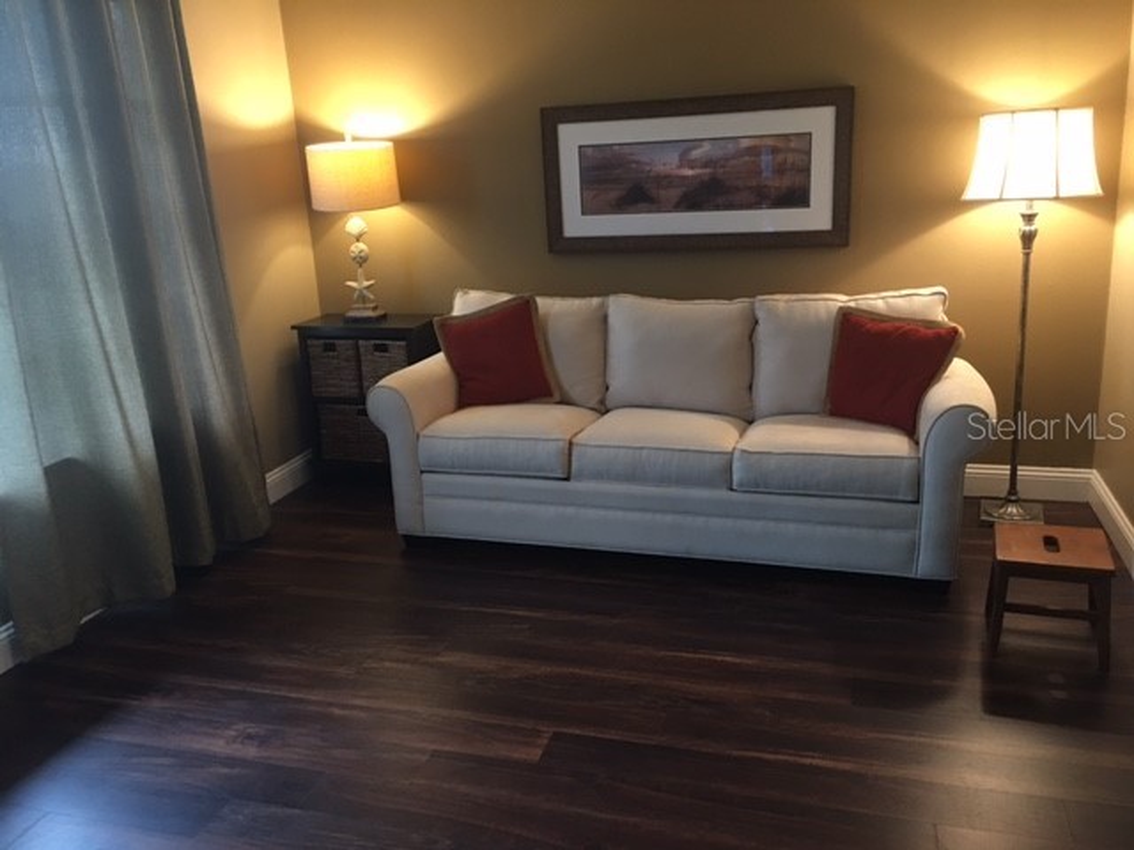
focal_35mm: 29
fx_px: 950
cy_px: 425
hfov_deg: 61.7
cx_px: 567
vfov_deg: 48.2
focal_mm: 4.15
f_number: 2.2
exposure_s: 1/15
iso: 80
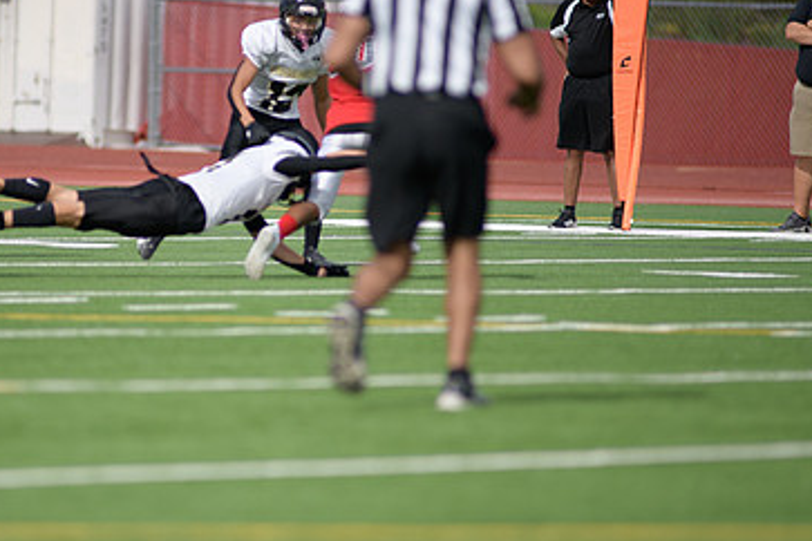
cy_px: 260
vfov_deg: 2.9
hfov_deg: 4.3
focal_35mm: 480
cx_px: 259
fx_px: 10826
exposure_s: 1/8000
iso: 400
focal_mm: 300
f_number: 2.8
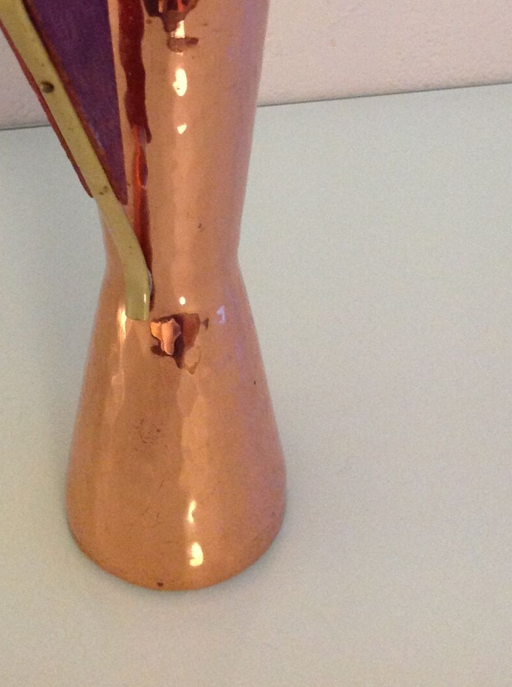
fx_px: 1306
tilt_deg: -28.3
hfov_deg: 22.2
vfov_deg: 28.1
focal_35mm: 66
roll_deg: +0.0
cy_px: 43
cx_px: 251
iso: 320
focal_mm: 4.28
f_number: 2.4
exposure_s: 1/15
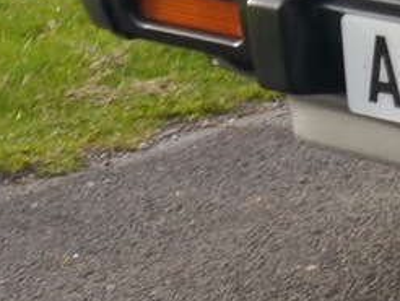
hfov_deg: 6.6
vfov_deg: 5.4
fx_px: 3158
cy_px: -114
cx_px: 1207
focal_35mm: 273
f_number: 4.3
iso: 200
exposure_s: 1/60
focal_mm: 21
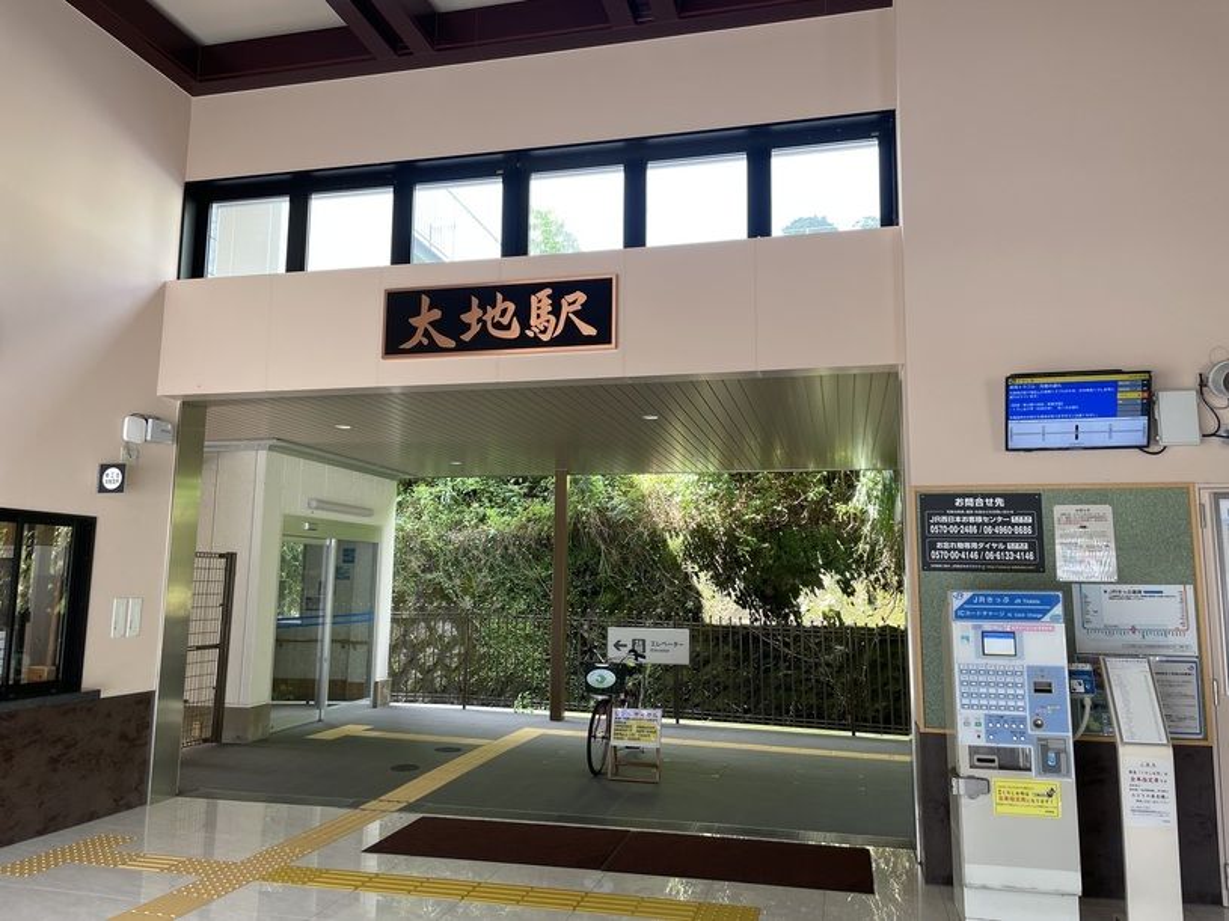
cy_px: 460
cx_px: 614
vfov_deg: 53.1
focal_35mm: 26
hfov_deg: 67.3
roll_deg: -0.9
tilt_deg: +8.6
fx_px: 923
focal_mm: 4.2
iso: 50
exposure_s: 1/121
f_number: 1.6
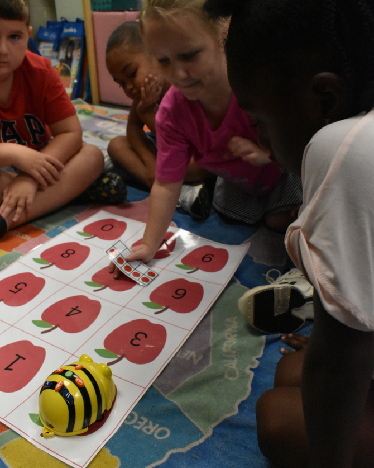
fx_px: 429
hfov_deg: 47.1
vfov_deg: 57.2
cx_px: 187
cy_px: 226
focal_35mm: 31
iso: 6400
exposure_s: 1/200
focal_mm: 18
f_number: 7.1
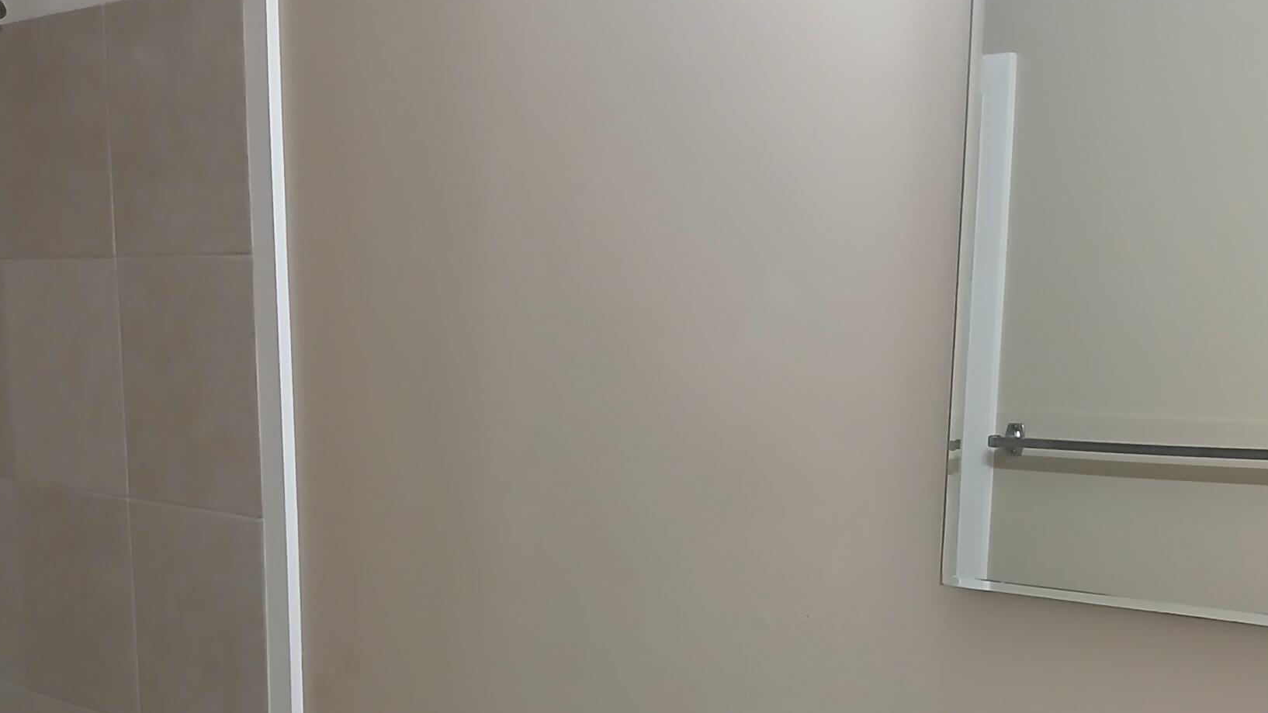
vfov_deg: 22.1
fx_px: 1748
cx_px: 643
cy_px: 739
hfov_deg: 39.9
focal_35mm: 52
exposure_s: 1/60
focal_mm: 3.98
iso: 250
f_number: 1.8
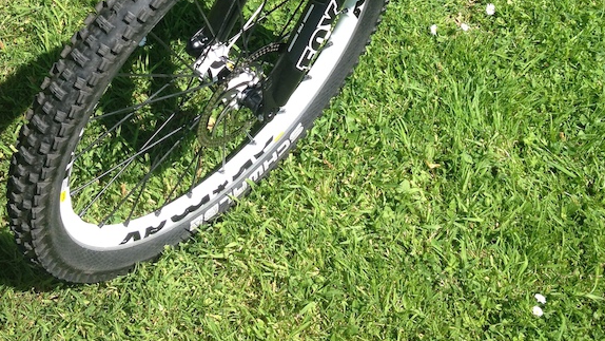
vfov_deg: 16.8
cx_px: 281
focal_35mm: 68
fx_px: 1091
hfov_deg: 31.0
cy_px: -98
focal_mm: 4.28
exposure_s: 1/824
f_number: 2.4
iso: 50
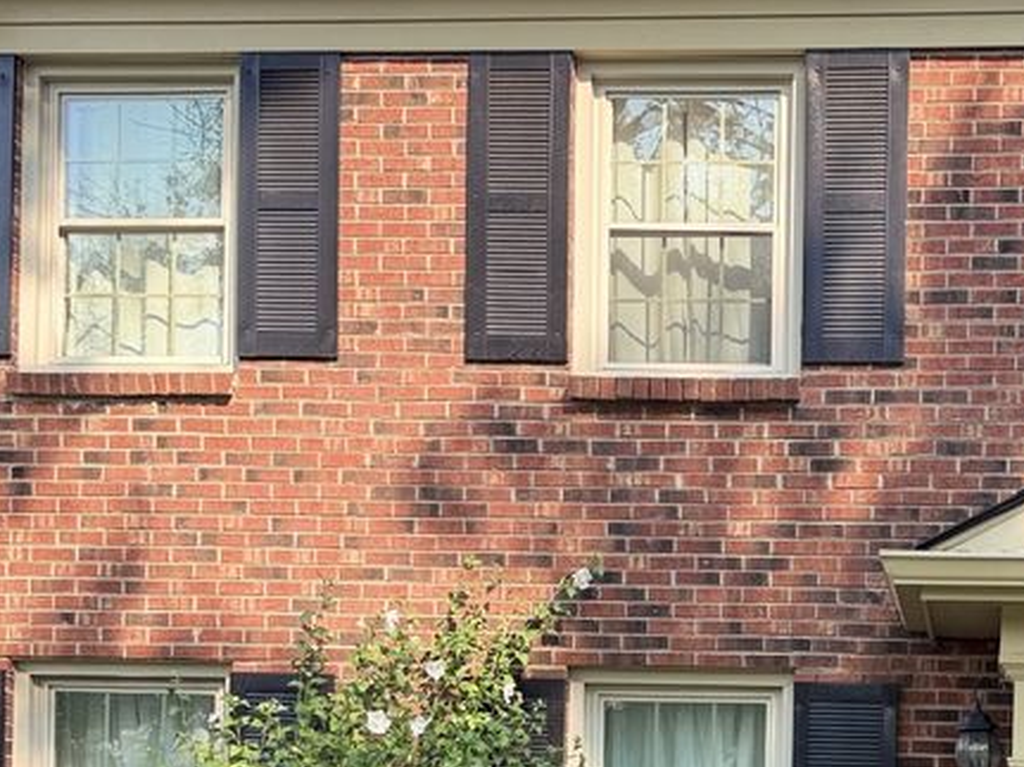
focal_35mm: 57
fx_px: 1686
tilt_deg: +7.6
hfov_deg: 32.5
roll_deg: -2.1
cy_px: 731
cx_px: 870
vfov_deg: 24.7
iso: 100
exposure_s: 1/943
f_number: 1.78
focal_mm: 6.76
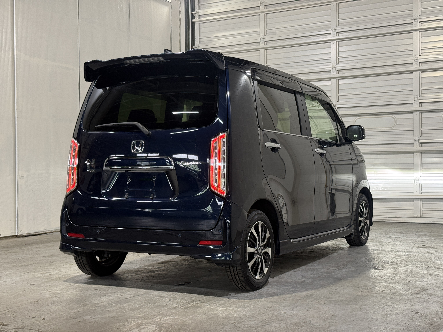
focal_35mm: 48
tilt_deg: +0.1
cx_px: 222
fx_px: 614
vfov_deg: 30.3
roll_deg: +0.3
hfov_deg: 39.7
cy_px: 166
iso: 125
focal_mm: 6.76
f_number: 1.78
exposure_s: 1/60
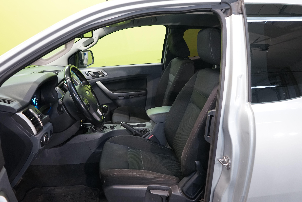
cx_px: 151
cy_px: 101
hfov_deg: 65.5
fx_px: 235
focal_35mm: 28
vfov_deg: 46.4
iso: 1600
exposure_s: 1/30
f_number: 5.6
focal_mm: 28
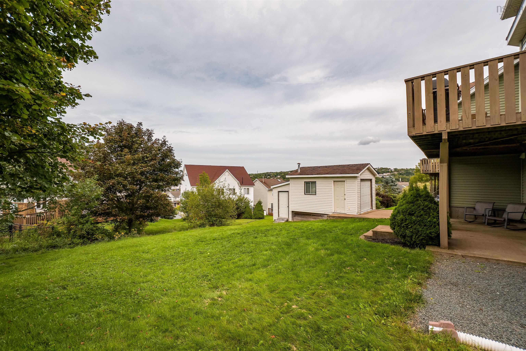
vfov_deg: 77.3
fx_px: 219
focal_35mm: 15
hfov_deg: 100.4
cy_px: 176
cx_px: 263
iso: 400
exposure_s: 1/2000
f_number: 5.6
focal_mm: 10
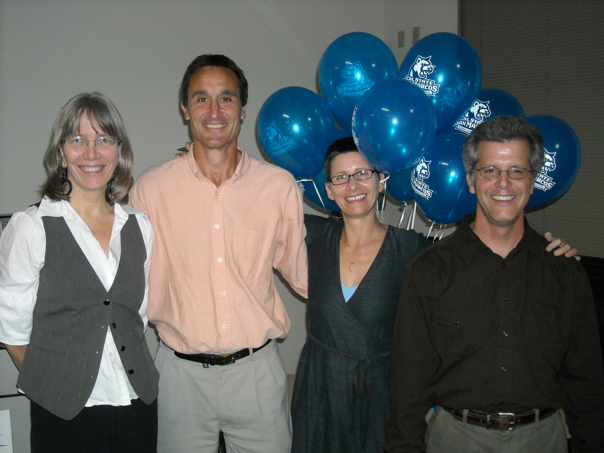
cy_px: 226
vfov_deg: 32.9
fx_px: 768
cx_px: 302
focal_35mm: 44
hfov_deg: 42.9
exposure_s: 1/60
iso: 400
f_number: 3.1
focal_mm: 7.1
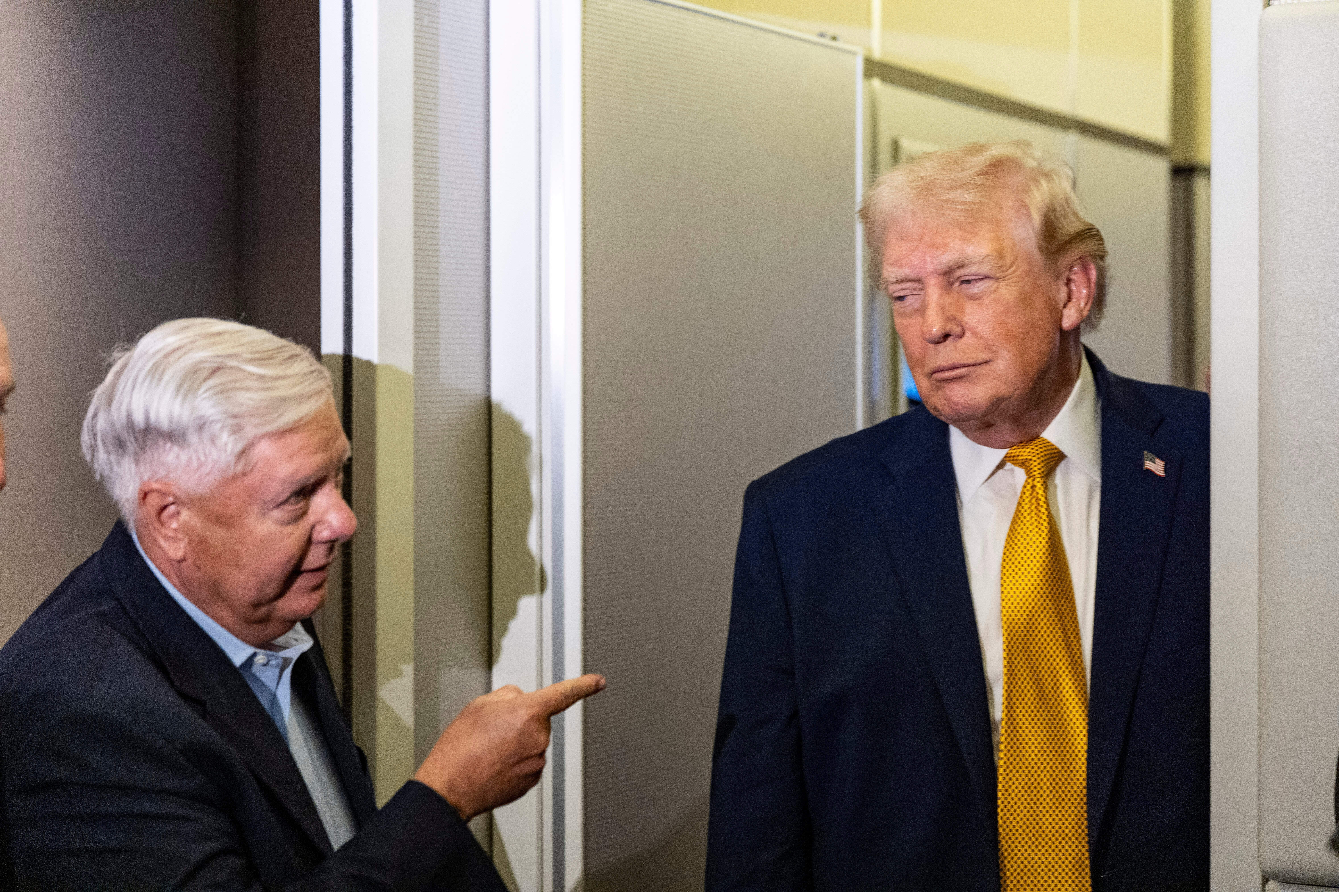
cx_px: 670
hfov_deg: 28.8
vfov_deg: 19.5
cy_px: 446
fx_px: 2603
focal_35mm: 70
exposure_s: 1/160
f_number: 2.8
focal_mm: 70
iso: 4000
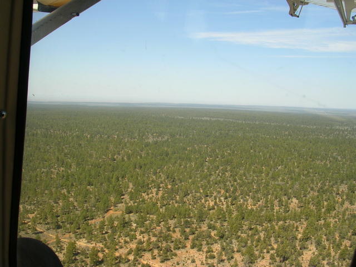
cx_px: 178
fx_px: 391
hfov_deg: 49.0
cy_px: 134
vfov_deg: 37.7
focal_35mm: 38
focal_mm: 5.8
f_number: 5.6
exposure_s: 1/225
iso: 50
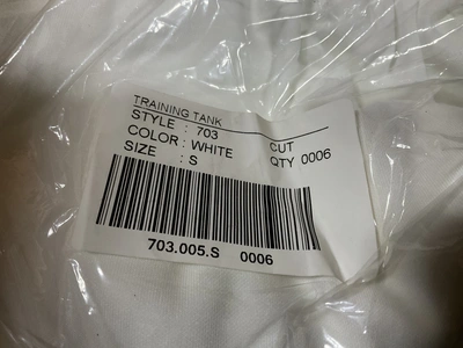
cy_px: 174
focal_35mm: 29
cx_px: 232
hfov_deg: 61.7
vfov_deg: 48.2
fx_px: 388
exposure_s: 1/60
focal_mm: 3
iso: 160
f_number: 1.8
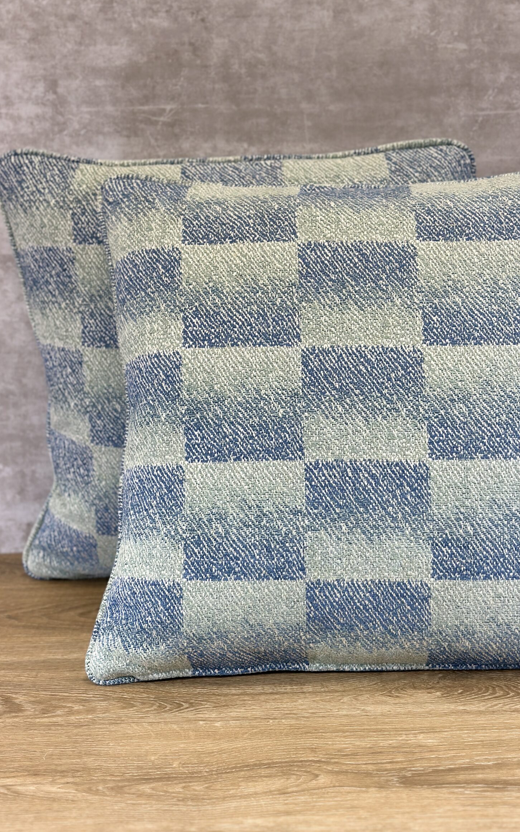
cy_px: 427
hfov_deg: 23.1
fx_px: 1270
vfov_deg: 36.3
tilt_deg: -13.0
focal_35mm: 56
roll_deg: +1.3
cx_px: 321
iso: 64
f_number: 1.78
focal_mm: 6.86
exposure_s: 1/151
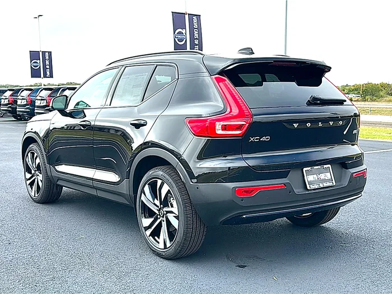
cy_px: 147
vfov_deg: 38.7
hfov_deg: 50.1
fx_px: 419
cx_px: 196
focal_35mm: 37
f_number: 1.78
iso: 80
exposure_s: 1/1757
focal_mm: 6.86
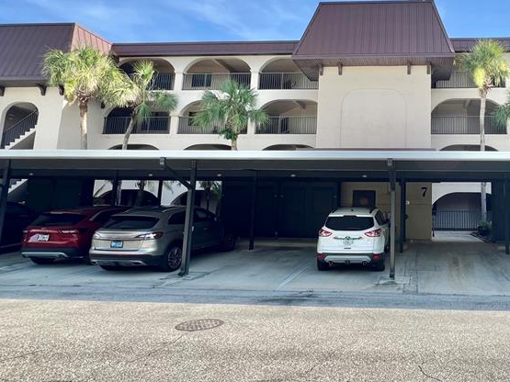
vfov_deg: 56.6
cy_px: 163
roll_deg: -0.8
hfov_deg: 65.6
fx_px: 354
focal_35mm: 24
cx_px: 402
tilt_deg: +7.4
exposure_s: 1/386
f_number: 1.8
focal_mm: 1.57
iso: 32
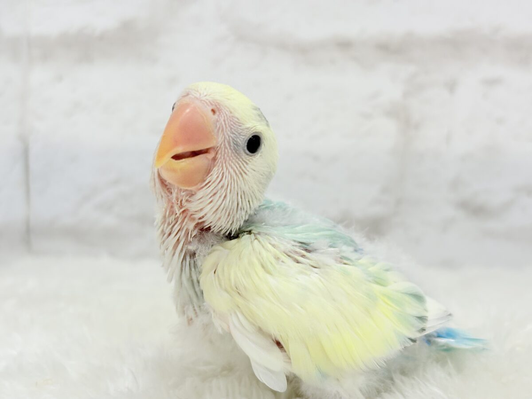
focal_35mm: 52
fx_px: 799
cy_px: 200
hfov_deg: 36.8
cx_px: 266
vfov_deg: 28.0
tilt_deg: -5.3
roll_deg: -0.5
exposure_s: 1/100
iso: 50
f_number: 1.6
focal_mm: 5.96
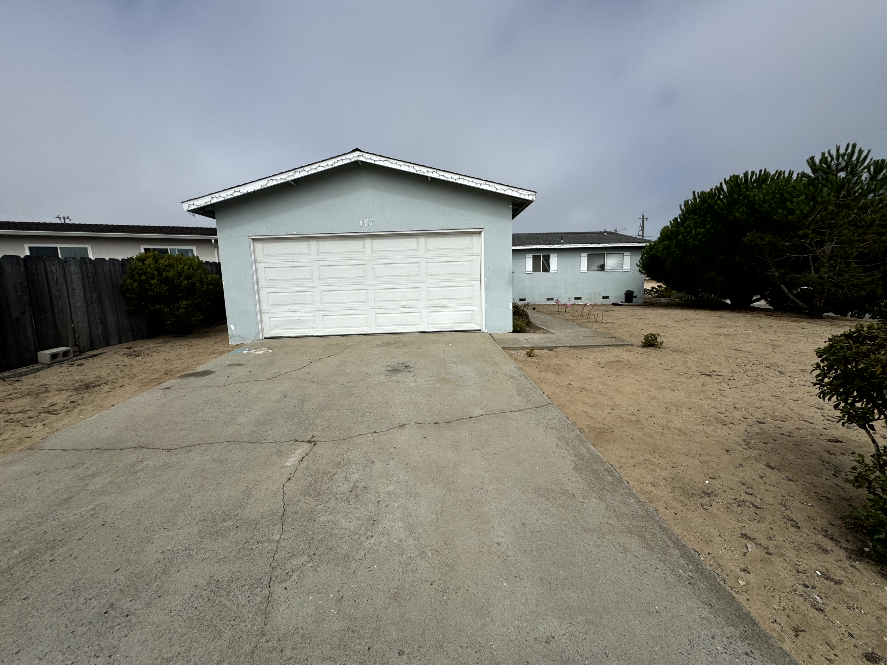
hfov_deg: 102.1
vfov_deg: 85.7
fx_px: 359
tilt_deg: -6.1
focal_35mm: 14
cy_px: 332
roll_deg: +1.9
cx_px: 444
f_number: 2.2
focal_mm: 2.22
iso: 40
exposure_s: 1/4630
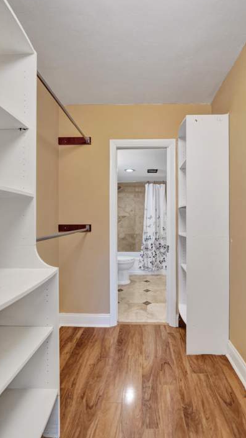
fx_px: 174
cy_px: 216
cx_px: 143
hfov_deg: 70.1
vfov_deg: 103.0
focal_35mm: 15
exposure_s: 1/320
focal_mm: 14
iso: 1250
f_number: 3.2
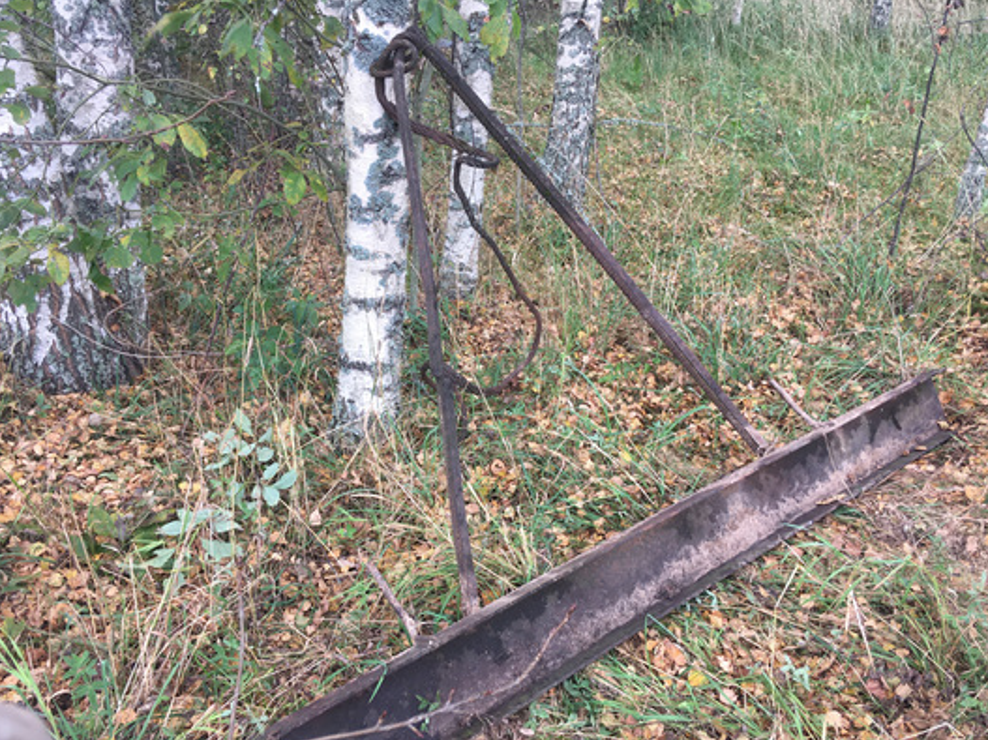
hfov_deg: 55.4
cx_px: 491
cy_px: 420
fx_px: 942
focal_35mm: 33
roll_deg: -1.8
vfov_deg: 42.8
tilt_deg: -26.8
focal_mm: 4.15
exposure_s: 1/50
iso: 32
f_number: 2.2
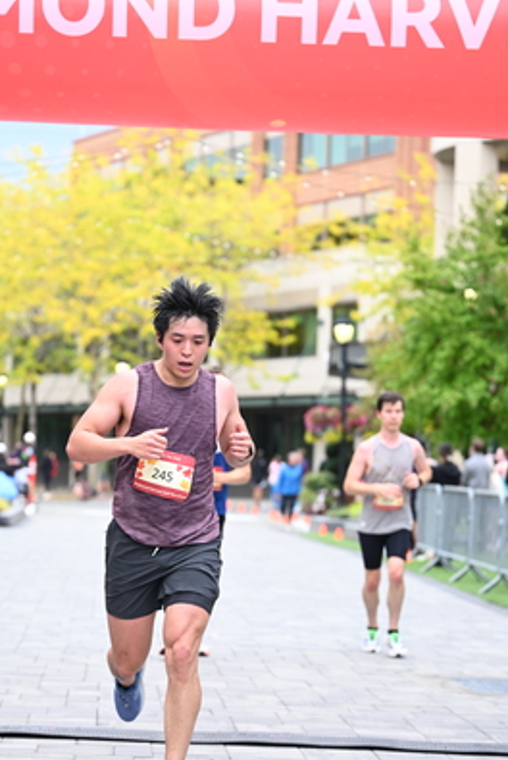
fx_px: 2324
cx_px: 176
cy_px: 431
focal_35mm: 110
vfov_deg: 18.6
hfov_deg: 12.5
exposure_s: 1/1600
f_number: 2.8
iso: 800
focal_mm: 79
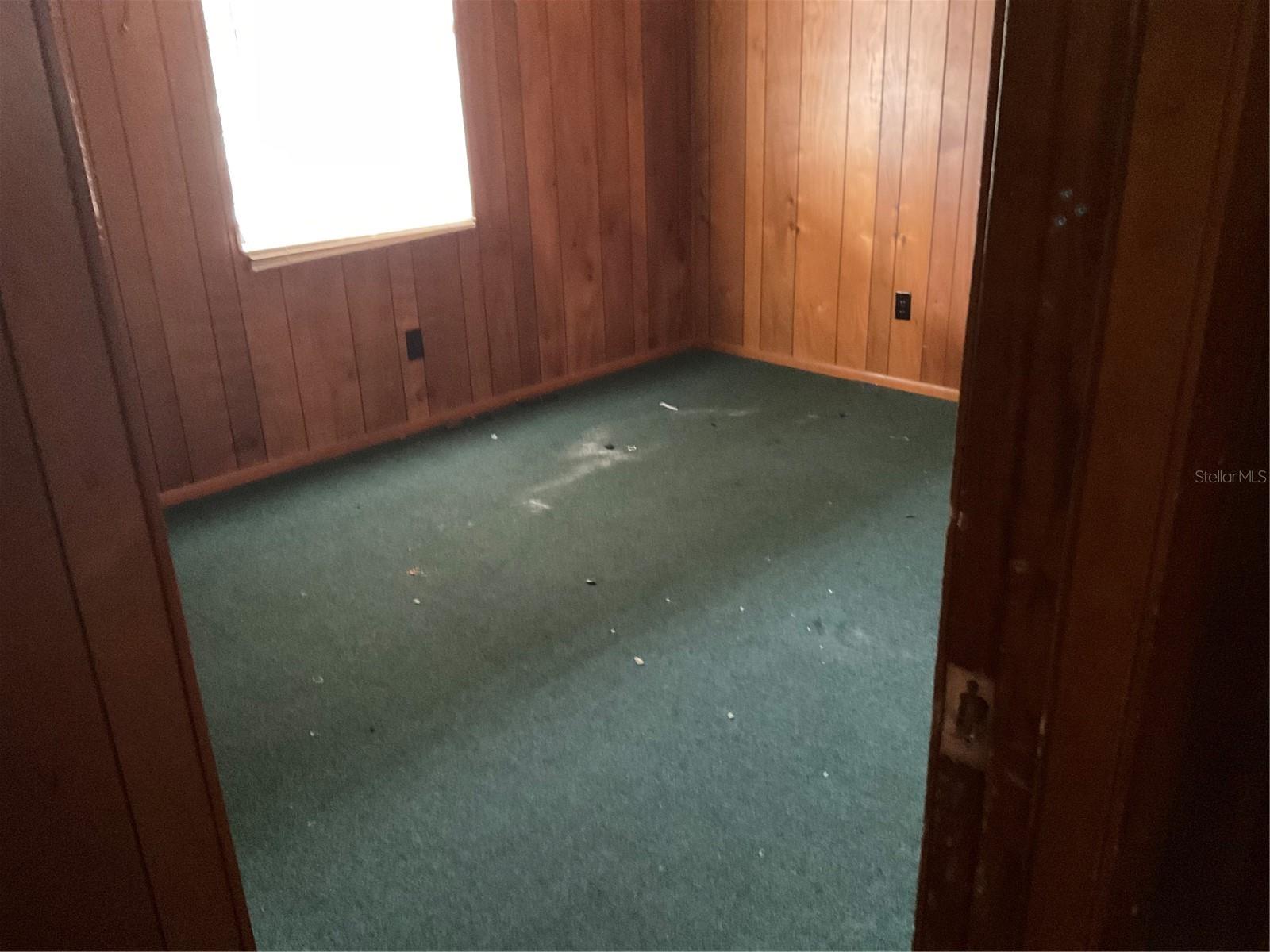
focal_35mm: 29
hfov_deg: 61.7
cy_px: 476
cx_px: 635
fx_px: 1064
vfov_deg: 48.2
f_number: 1.8
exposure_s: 1/22
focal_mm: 3
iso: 640
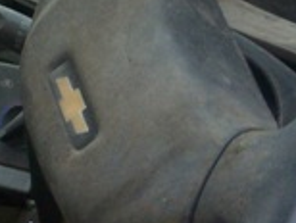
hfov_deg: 11.2
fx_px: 1499
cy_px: 124
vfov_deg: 8.5
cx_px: 4
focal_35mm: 175
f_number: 4.5
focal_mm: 5.9
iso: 100
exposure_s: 1/149
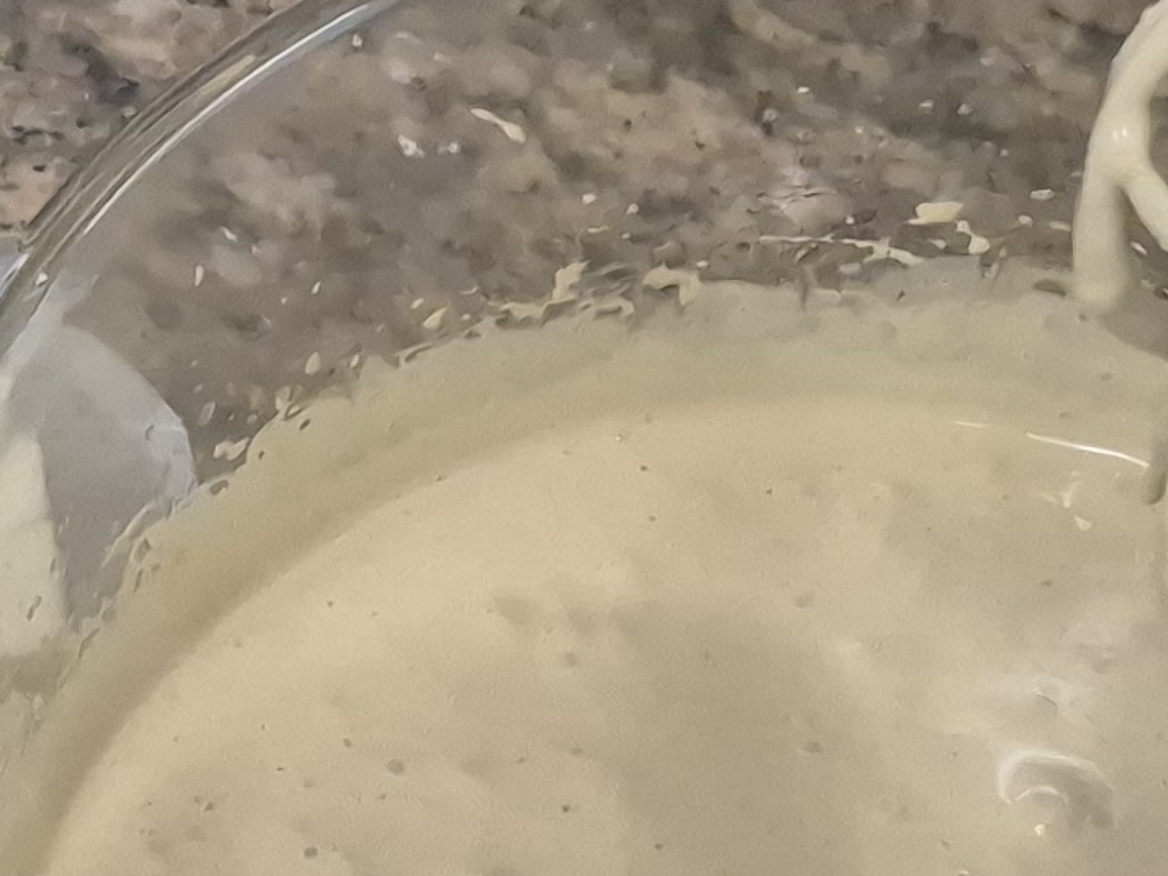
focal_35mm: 129
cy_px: 840
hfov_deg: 15.1
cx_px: 169
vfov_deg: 11.4
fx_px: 4353
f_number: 1.8
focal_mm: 5.4
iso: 500
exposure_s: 1/120
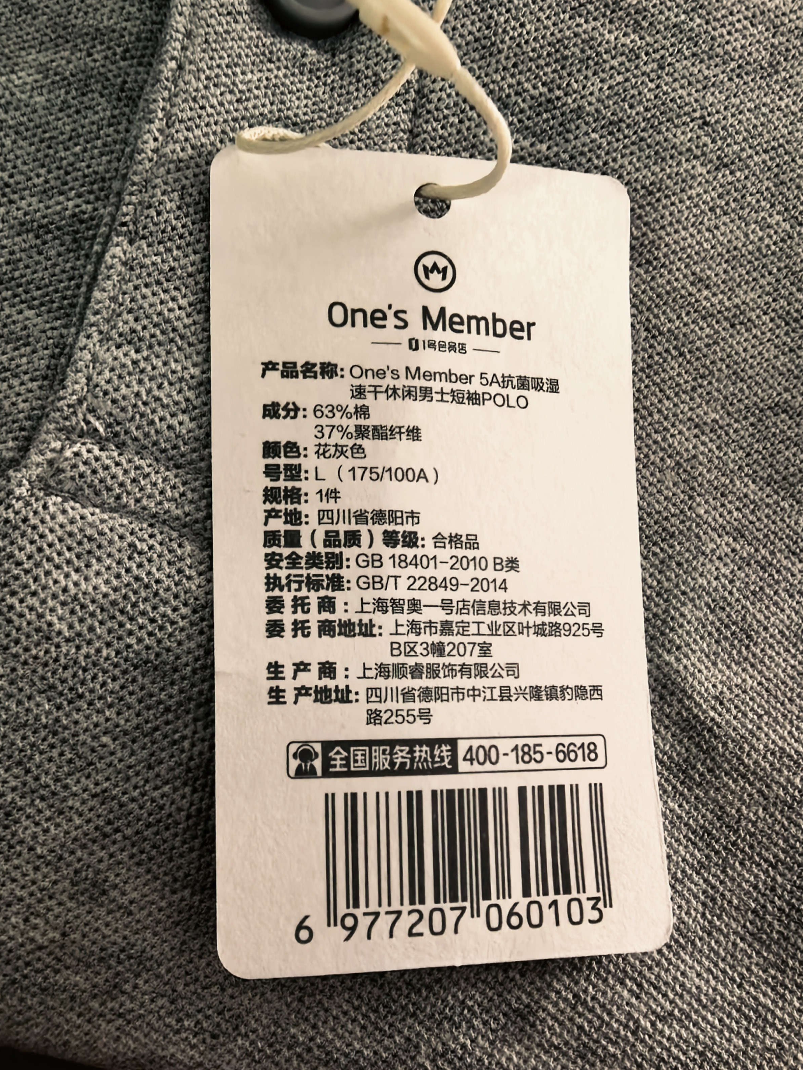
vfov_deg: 57.8
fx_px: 959
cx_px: 469
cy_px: 415
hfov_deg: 45.3
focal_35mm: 31
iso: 640
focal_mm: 1.95
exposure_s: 1/33.3
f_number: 2.2
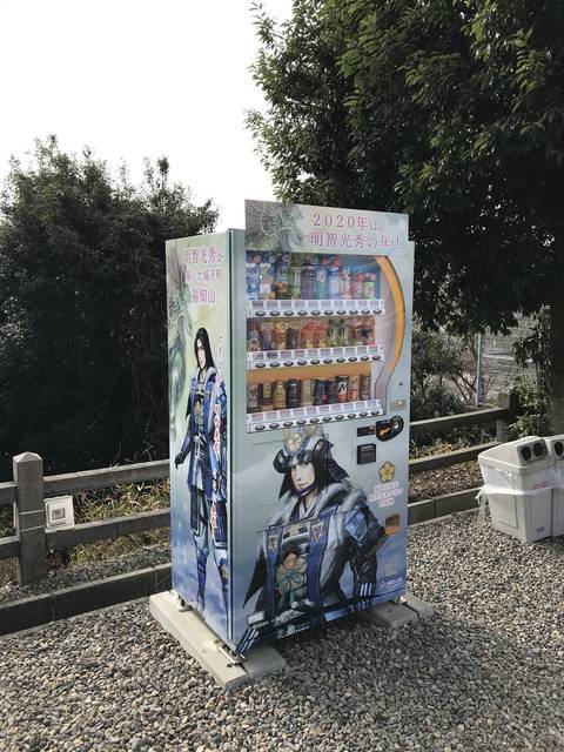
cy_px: 376
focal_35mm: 28
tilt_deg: -7.1
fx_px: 608
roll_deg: +1.6
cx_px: 282
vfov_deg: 63.4
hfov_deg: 49.7
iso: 20
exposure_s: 1/1182
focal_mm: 3.99
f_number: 1.8
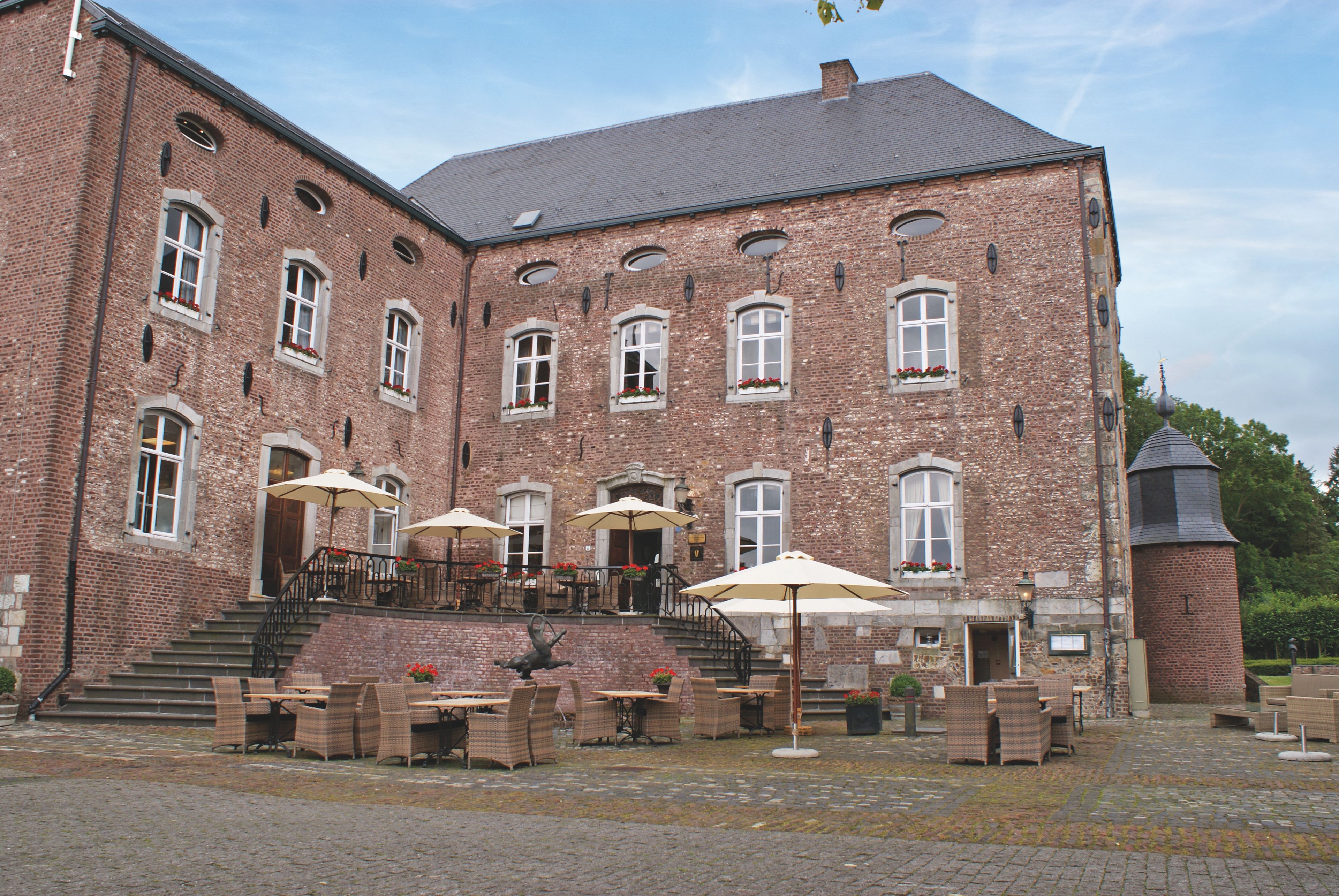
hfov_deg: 61.9
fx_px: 1117
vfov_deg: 43.7
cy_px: 448
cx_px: 670
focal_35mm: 30
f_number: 8
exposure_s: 1/60
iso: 100
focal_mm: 20
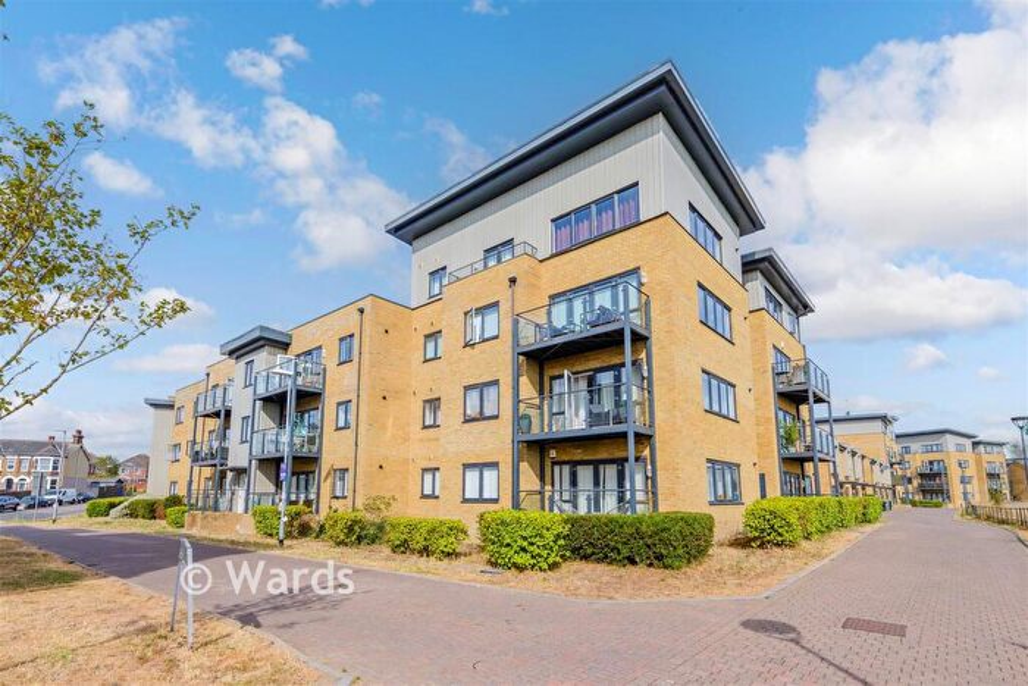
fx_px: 400
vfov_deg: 81.2
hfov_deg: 104.2
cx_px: 514
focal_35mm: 14
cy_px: 343
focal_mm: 14
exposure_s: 1/400
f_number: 8
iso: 100
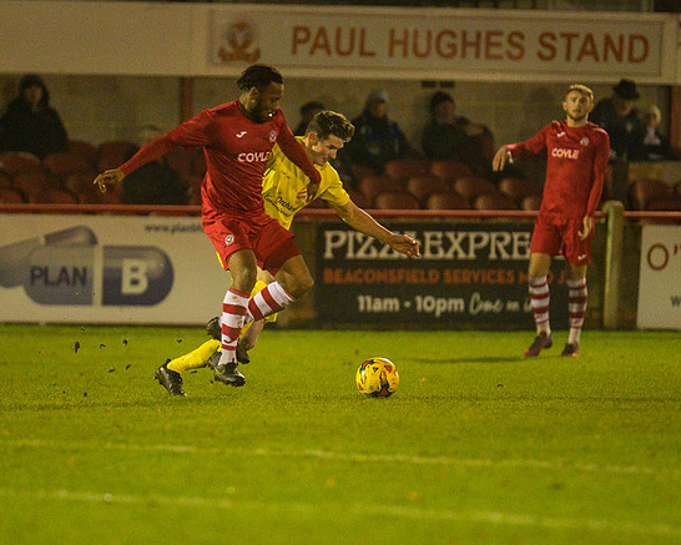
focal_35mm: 523
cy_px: 272
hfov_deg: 3.7
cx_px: 298
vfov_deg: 3.0
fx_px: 10543
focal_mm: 300
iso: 5000
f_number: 2.8
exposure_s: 1/800
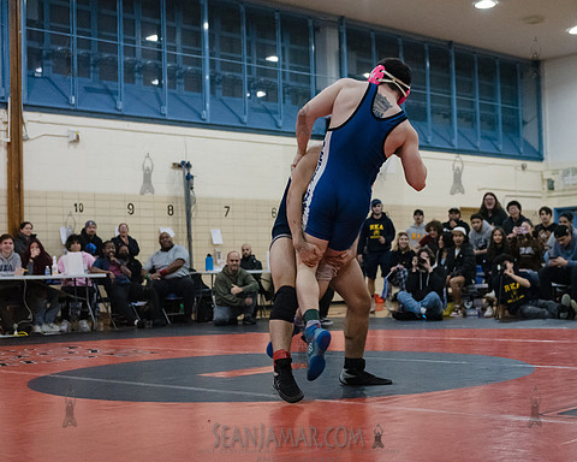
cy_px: 232
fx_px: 1008
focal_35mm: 59
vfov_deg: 25.8
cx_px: 302
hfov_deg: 32.0
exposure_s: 1/400
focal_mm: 52
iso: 8000
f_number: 3.2
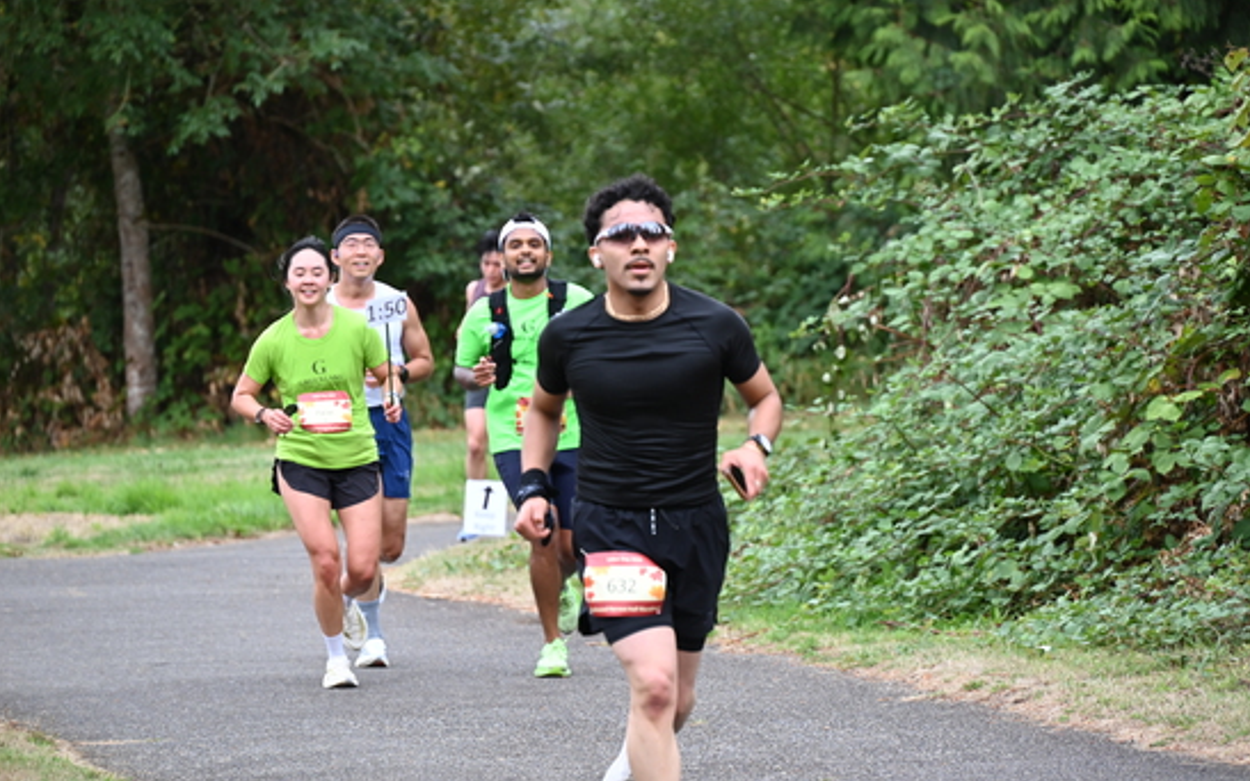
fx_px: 6984
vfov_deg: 6.4
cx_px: 624
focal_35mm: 205
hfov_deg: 10.2
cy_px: 389
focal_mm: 200
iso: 800
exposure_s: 1/250
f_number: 6.3
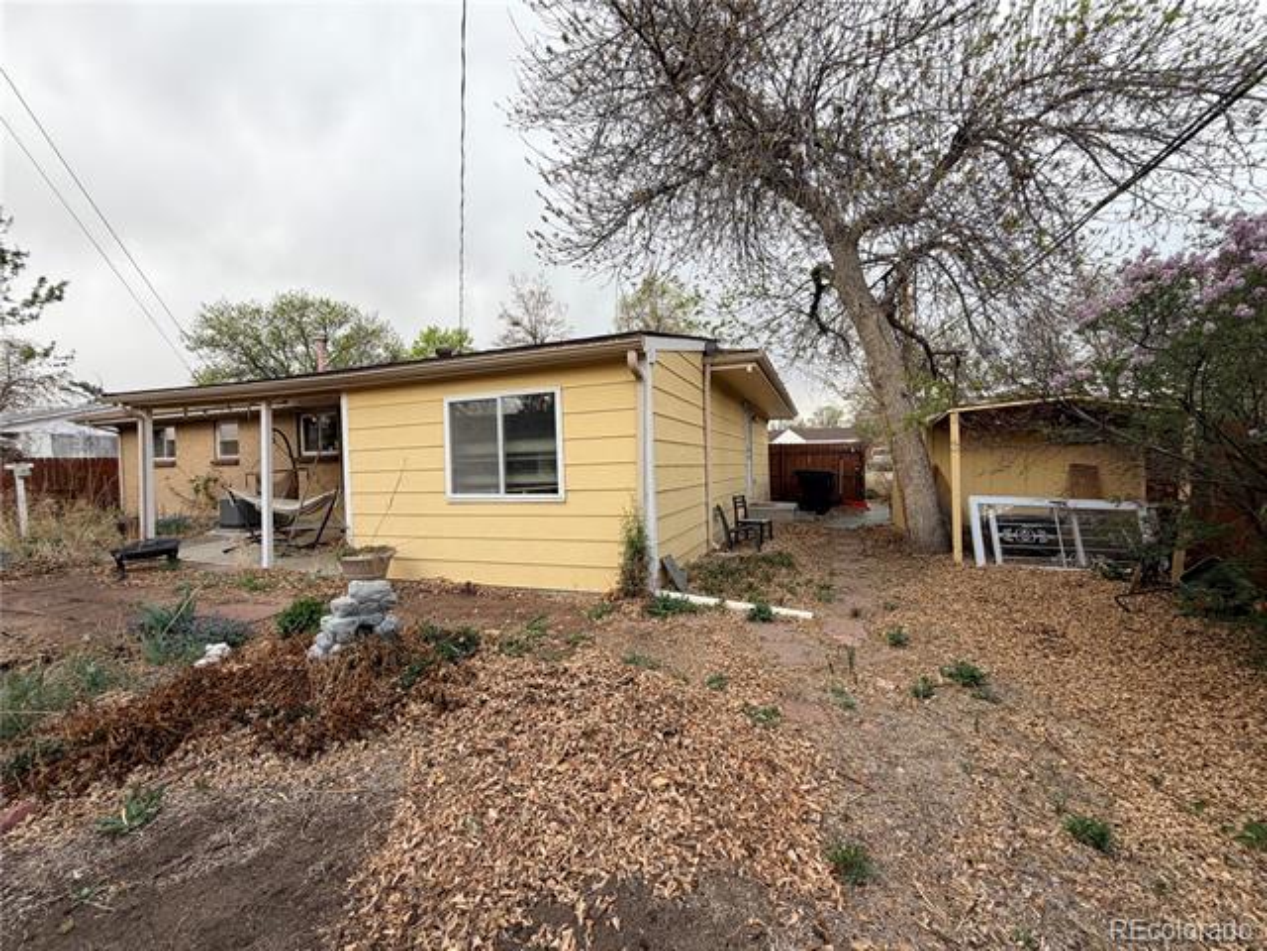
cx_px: 634
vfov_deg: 85.7
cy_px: 476
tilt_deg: +1.0
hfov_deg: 102.1
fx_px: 512
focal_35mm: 14
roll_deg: +0.5
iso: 40
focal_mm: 2.22
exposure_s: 1/221
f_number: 2.2
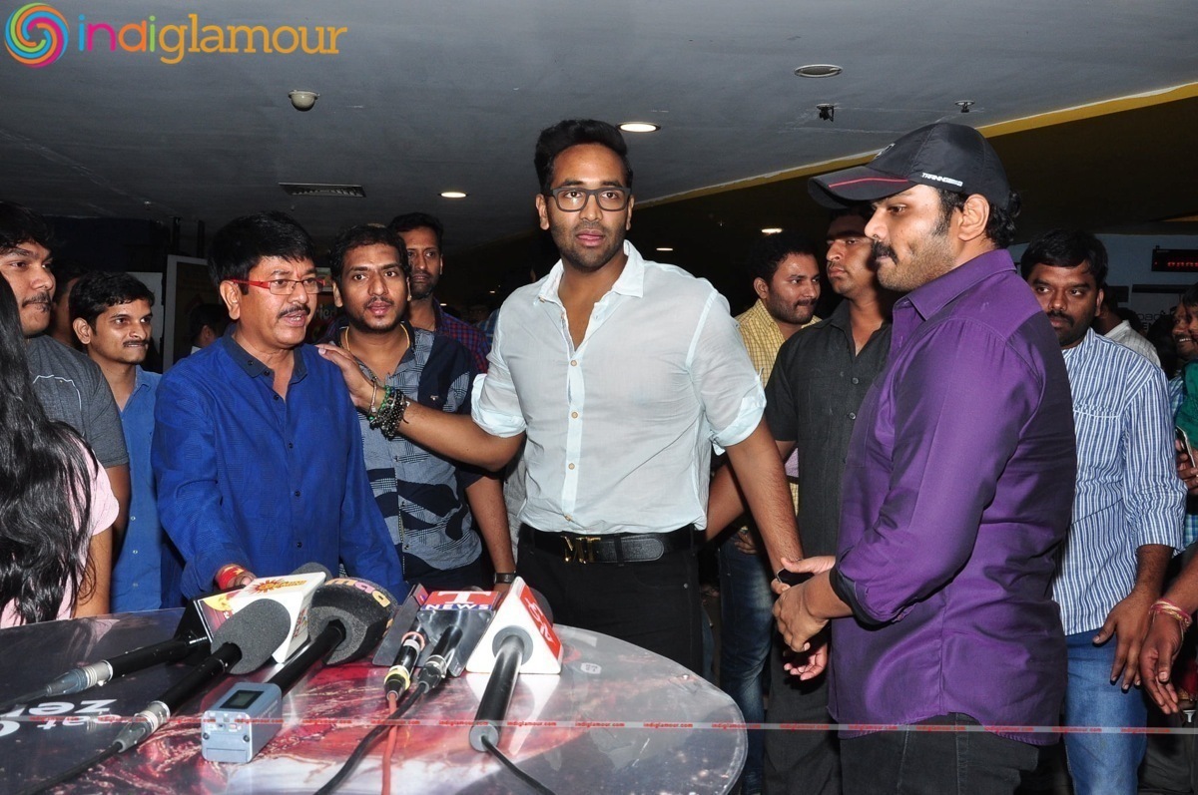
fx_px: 1197
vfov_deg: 36.8
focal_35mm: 36
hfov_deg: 53.2
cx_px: 599
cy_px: 398
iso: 500
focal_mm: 24
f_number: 11
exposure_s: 1/125
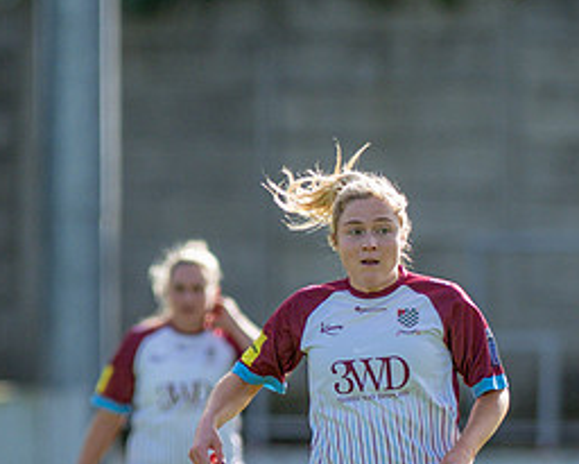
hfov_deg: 1.7
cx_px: 336
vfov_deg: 1.4
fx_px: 19097
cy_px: 448
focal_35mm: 1114
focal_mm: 300
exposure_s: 1/3200
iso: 200
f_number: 2.8
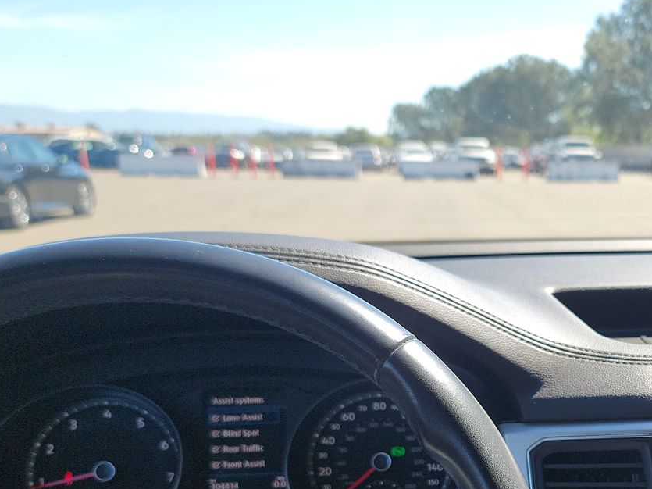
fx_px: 866
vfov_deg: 30.0
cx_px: 543
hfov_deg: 39.3
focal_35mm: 46
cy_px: 449
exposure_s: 1/218
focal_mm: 6.7
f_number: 1.8
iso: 50
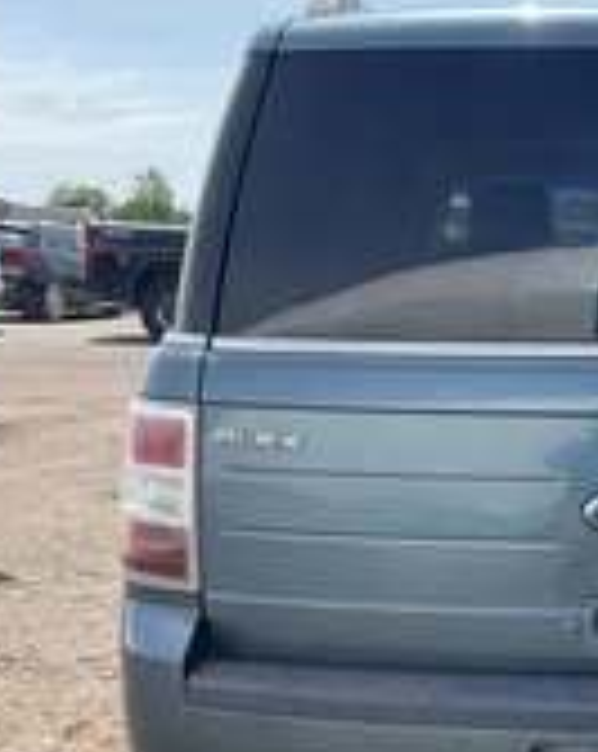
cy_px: 563
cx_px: 616
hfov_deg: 21.5
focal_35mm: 68
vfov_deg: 27.6
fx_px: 1509
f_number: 1.8
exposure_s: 1/804
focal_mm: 3
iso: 25
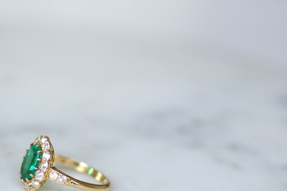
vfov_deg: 7.3
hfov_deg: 11.0
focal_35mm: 187
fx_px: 1490
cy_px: 161
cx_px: 64
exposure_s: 1/125
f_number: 2.8
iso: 200
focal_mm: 70
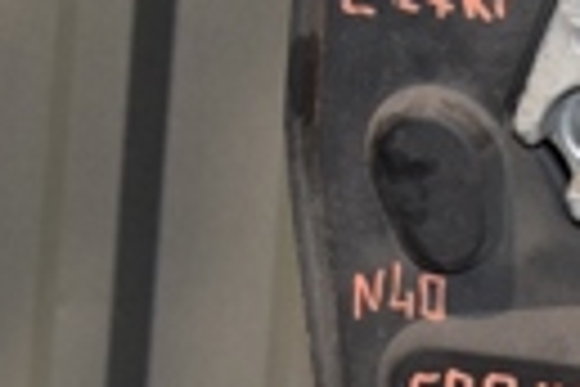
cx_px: 535
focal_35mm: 185
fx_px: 2988
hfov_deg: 11.0
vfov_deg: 7.4
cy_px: 351
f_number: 5
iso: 800
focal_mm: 25
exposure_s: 1/60
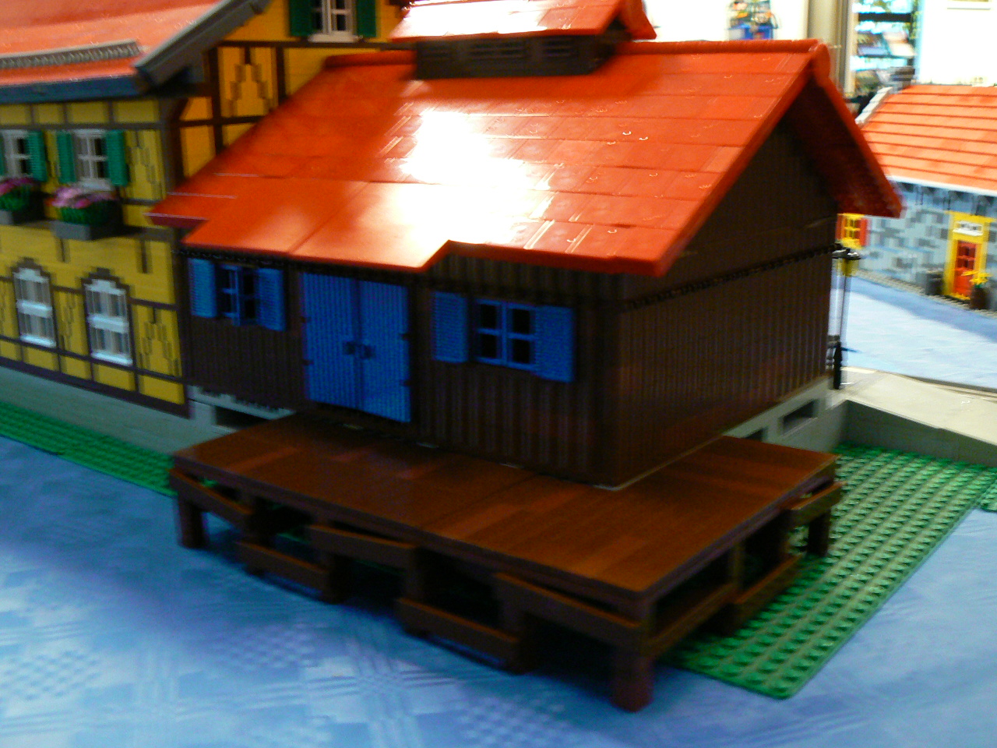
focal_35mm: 37
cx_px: 498
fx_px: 1066
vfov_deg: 38.7
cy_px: 374
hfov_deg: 50.1
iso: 200
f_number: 2.8
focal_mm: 6
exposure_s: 1/4
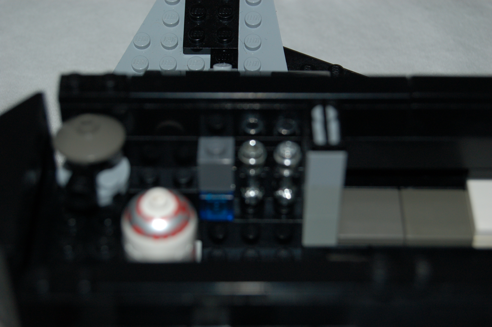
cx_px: 246
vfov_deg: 16.5
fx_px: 1126
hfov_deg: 24.6
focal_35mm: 82
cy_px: 164
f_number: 5.6
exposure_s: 1/60
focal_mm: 55
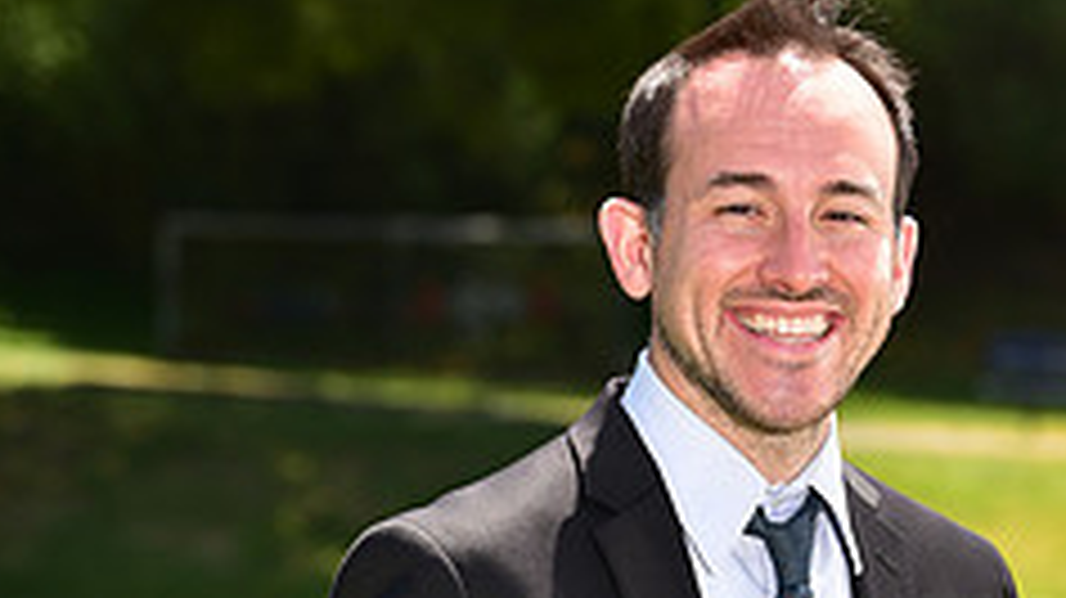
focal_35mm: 287
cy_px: 998
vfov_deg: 4.2
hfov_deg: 7.5
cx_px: 857
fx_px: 8108
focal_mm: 112
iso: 80
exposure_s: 1/200
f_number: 5.6
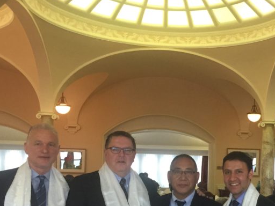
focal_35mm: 58
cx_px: 221
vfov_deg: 24.9
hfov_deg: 32.3
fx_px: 461
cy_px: 158
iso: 125
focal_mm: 4.15
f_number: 2.2
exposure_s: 1/10
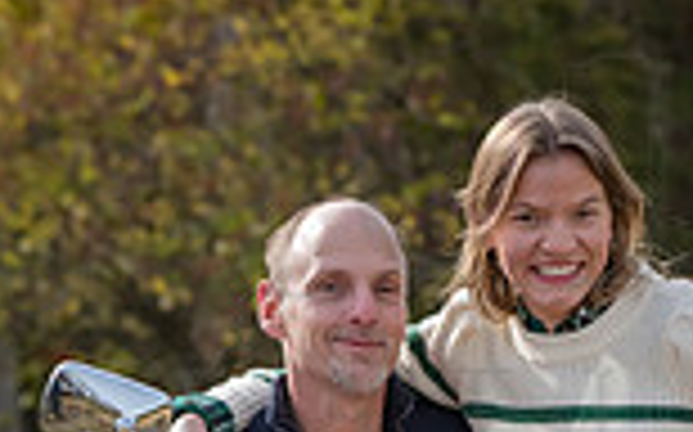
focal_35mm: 334
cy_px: 567
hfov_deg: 6.3
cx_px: 472
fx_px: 6303
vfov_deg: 3.9
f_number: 5.6
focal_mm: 112
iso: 400
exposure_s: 1/1000
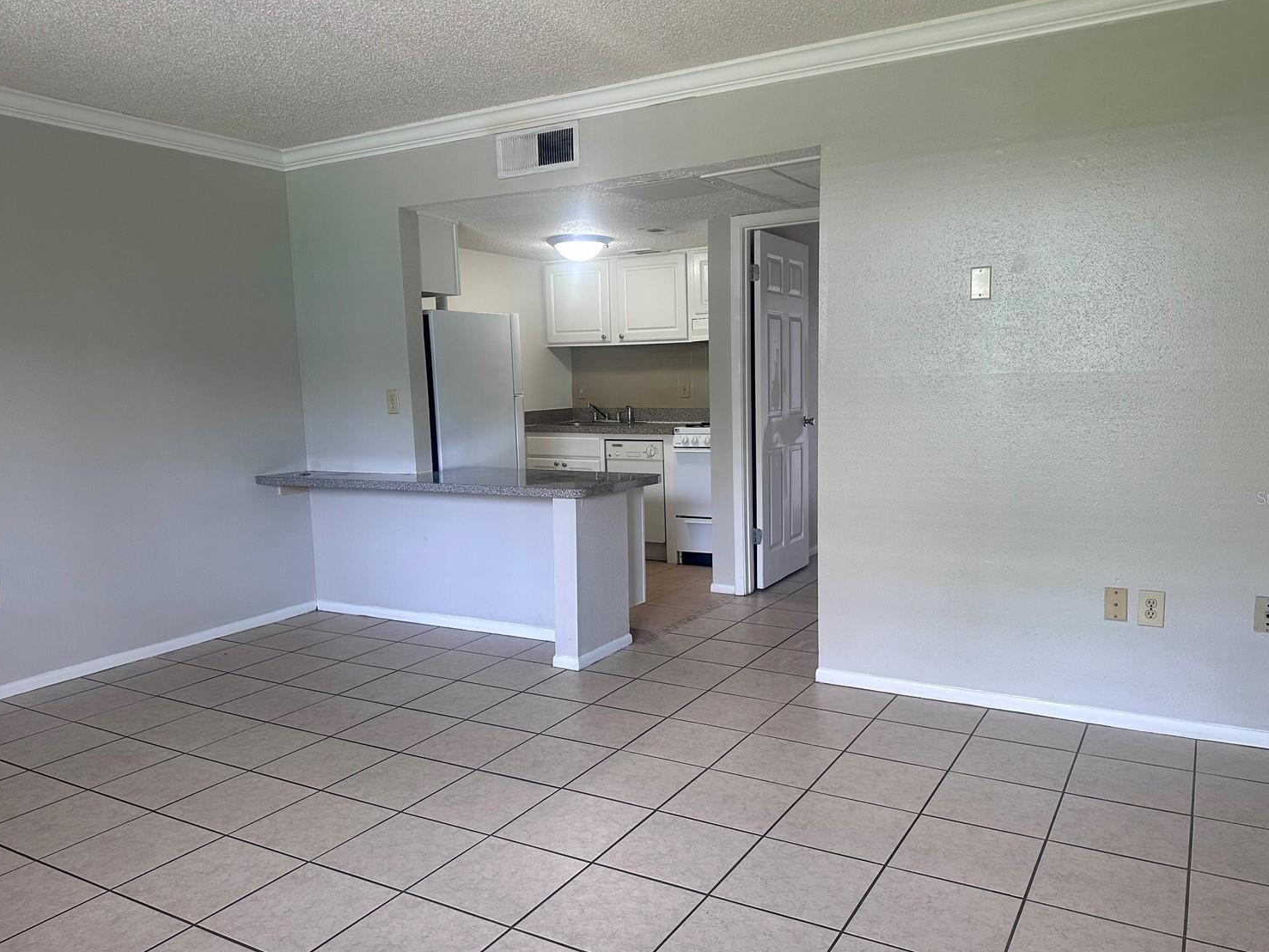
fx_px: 953
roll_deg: +1.3
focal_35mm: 26
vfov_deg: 53.1
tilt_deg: -6.6
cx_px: 650
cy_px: 497
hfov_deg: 67.3
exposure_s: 1/120
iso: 160
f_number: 1.78
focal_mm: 6.86
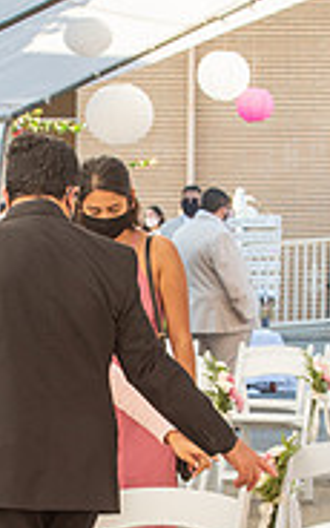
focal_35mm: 257
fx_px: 3698
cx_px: 161
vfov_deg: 8.2
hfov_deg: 5.1
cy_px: 406
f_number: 6.3
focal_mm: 80
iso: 320
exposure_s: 1/160
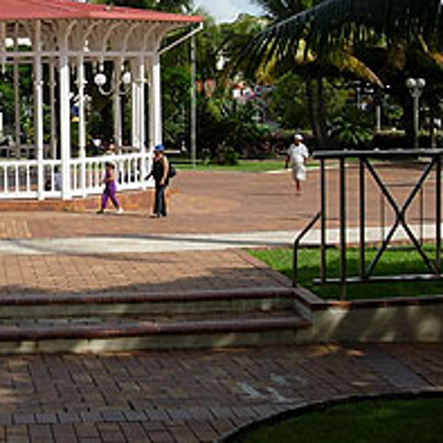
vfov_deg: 20.8
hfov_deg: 20.1
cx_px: -20
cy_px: 160
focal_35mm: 83
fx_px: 1202
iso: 79
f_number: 4.9
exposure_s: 1/683
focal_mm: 8.5
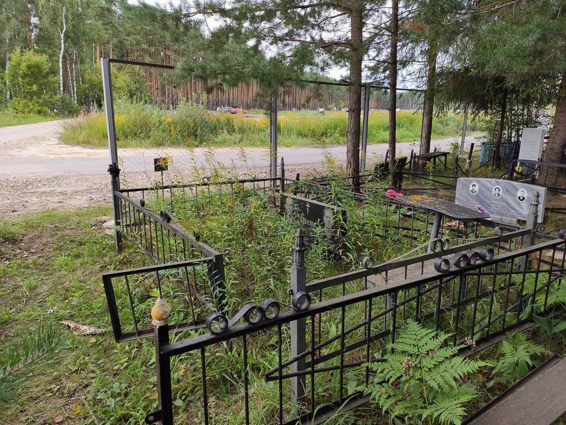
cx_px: 283
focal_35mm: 26
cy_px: 212
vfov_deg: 53.1
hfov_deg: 67.3
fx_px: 425
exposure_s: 1/550
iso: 112
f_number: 1.75
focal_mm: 4.77
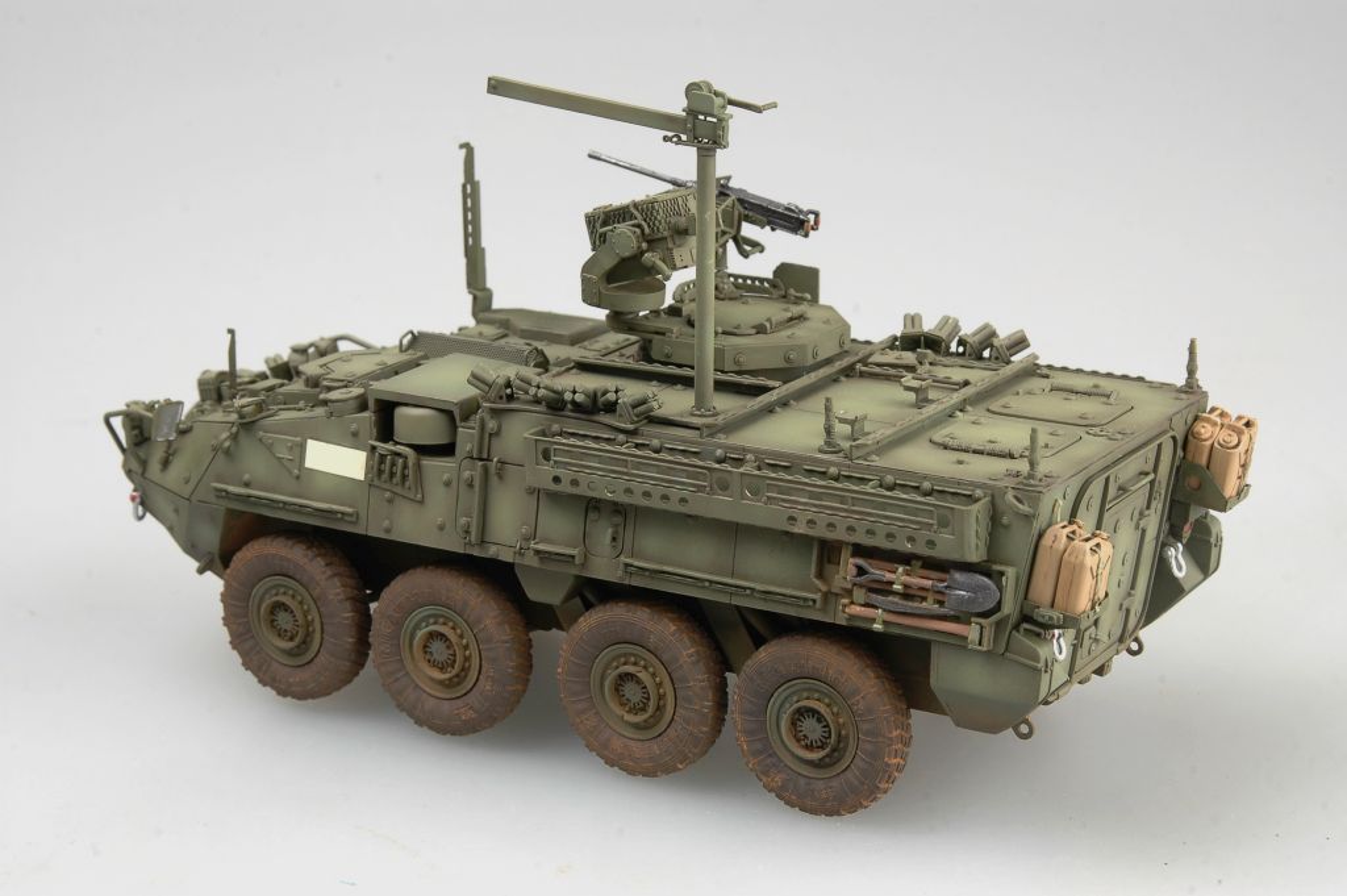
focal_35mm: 82
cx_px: 674
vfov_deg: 16.5
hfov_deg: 24.6
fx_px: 3084
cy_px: 448
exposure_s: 1/250
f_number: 14
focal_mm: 55
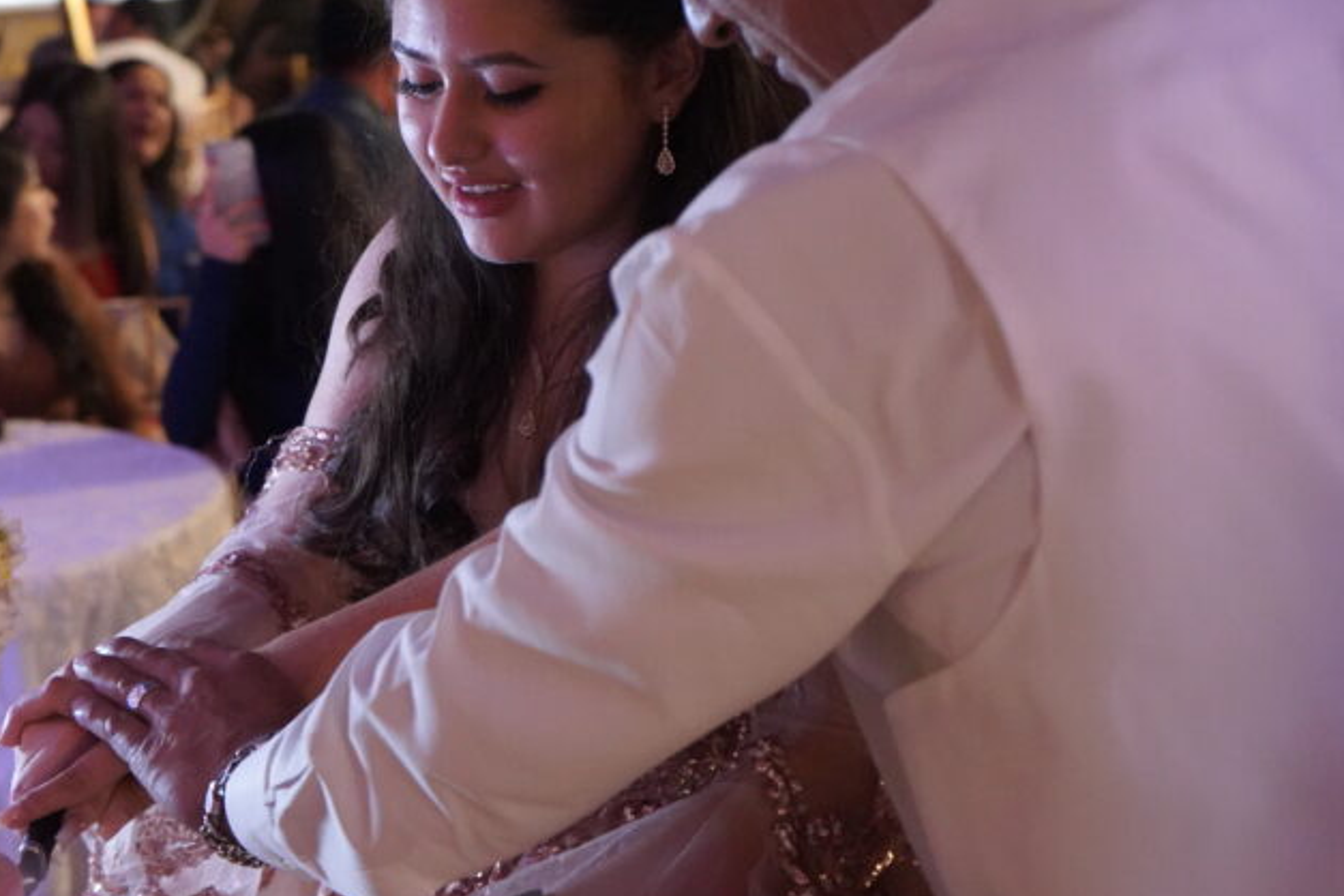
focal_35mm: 80
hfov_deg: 25.1
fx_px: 2986
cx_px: 367
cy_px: 419
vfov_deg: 17.1
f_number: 4.5
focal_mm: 49
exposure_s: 1/40
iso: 12800
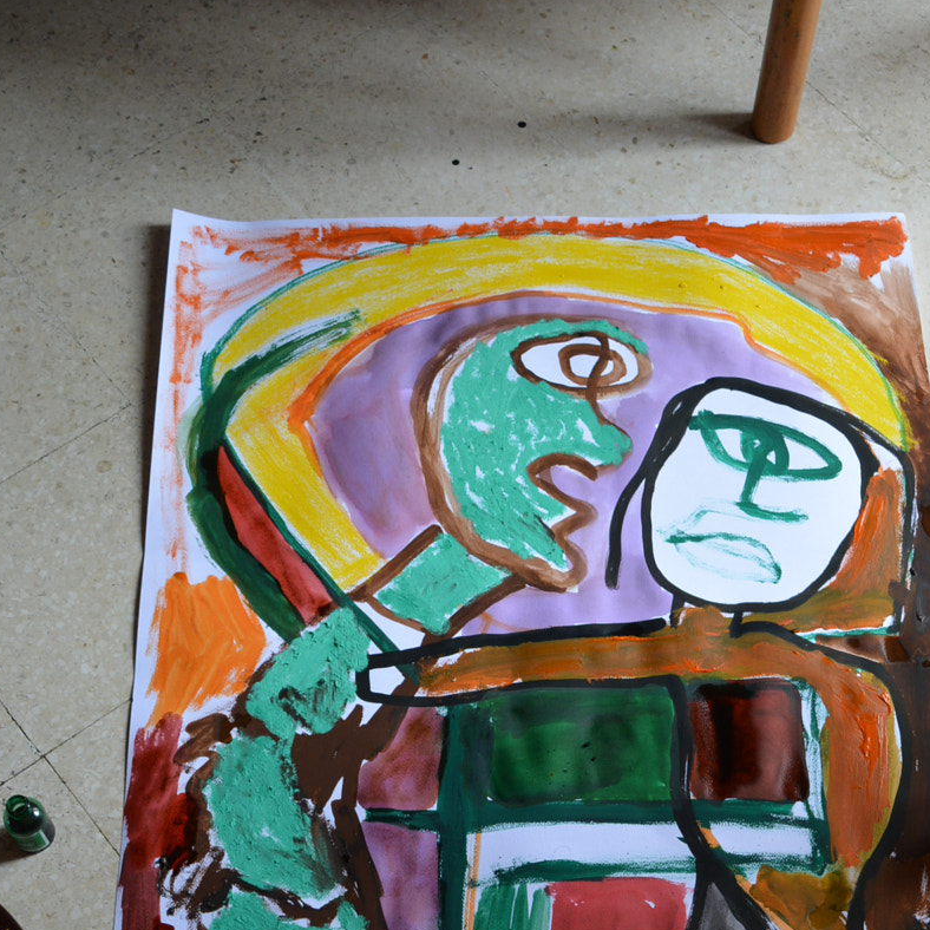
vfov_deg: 29.3
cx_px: 543
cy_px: 767
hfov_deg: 30.0
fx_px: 1733
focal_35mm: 57
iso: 500
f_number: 5.6
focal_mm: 22
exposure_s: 1/125
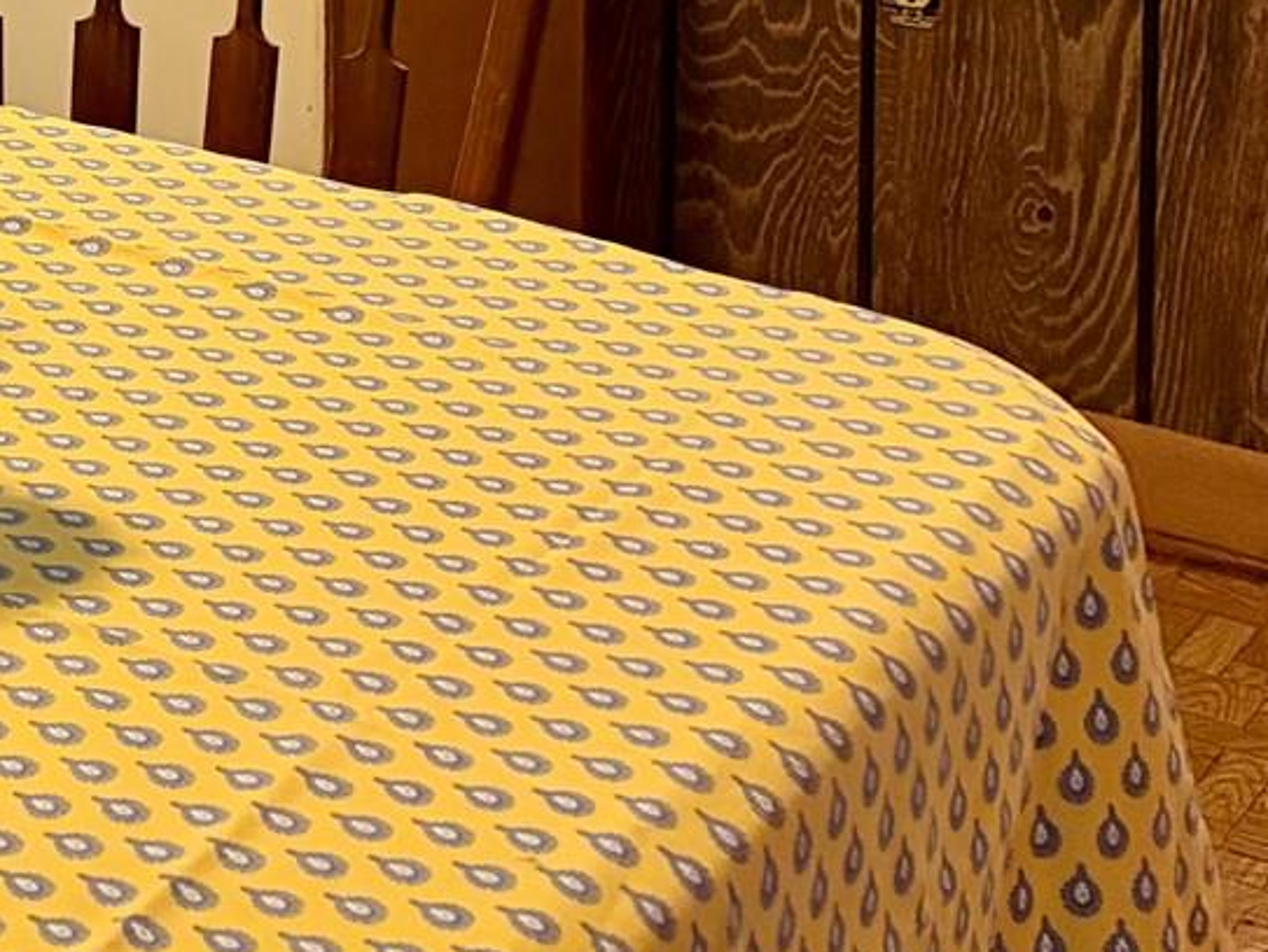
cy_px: -698
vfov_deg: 13.7
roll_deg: +1.9
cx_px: -525
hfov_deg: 18.2
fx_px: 3592
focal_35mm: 98
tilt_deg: -5.7
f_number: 1.6
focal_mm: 5.96
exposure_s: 1/40
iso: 500
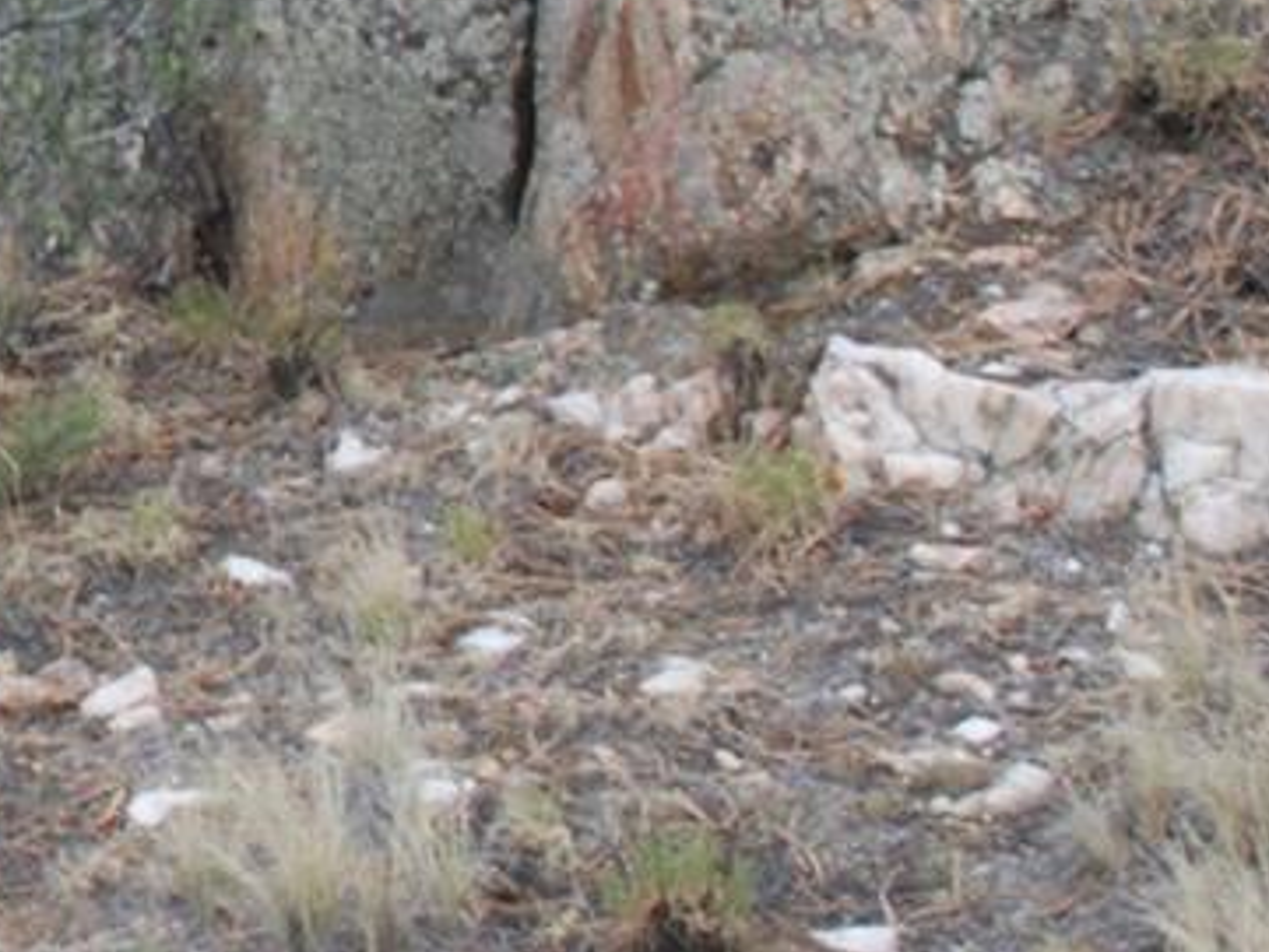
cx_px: -671
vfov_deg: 11.4
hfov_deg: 14.3
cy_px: -144
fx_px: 4694
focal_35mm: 128
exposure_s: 1/125
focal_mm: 20
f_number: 5.6
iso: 200
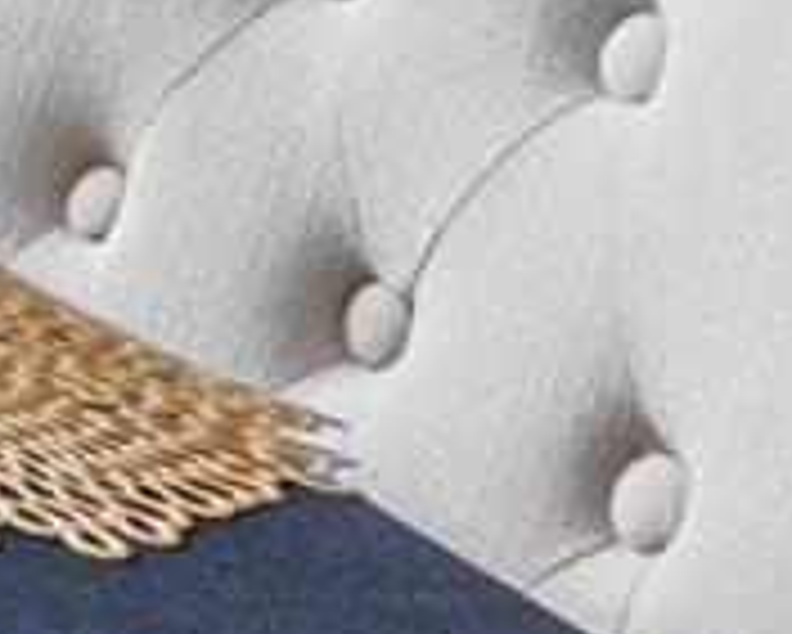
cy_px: -859
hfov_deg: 9.9
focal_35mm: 128
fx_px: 3002
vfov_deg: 10.5
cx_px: -1782
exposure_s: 1/8
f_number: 9
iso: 250
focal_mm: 10
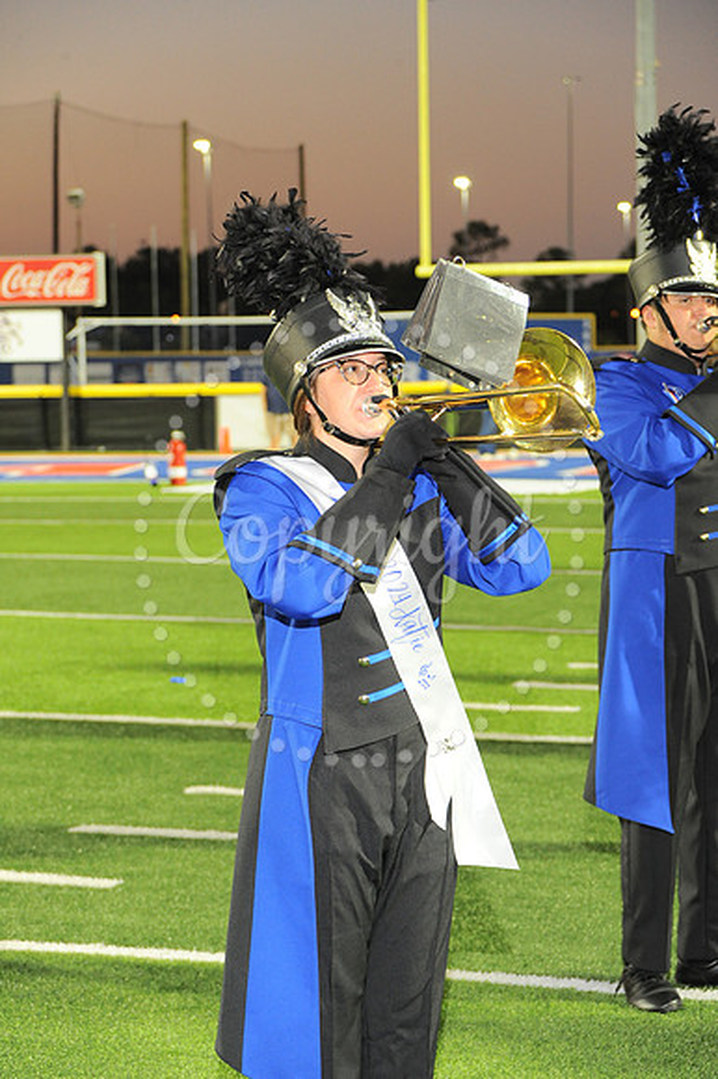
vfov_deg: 19.5
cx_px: 359
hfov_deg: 13.0
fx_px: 3145
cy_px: 540
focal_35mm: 105
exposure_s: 1/80
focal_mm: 105
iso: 2000
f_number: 6.3
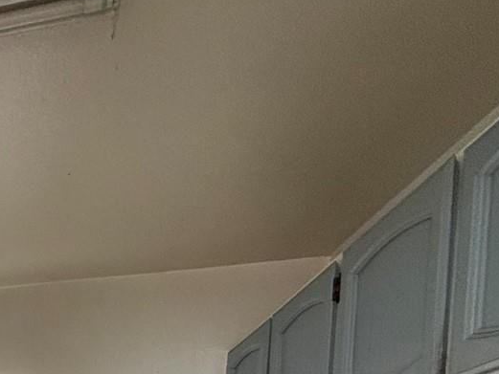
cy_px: 565
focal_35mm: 43
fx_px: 620
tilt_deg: -2.8
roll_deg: -1.5
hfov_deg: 31.2
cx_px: -186
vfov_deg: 25.2
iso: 250
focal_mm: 2.22
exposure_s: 1/99
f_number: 2.2
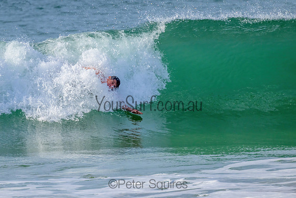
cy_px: 105
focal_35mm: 1101
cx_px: 108
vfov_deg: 1.2
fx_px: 9053
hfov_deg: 1.9
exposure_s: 1/1600
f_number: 11
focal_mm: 800
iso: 1100
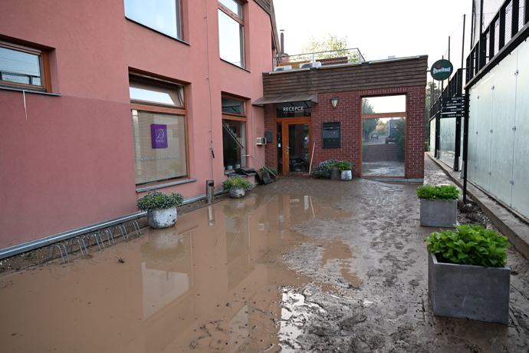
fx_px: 353
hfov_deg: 73.7
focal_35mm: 24
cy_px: 176
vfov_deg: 53.1
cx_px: 264
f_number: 4.5
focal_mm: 24
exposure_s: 1/320
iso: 1250
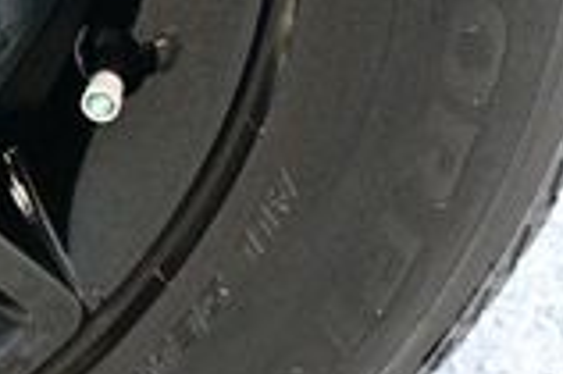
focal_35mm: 271
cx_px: -552
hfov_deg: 7.3
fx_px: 4234
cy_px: -43
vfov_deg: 5.0
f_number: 4.5
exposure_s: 1/60
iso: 7200
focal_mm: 45
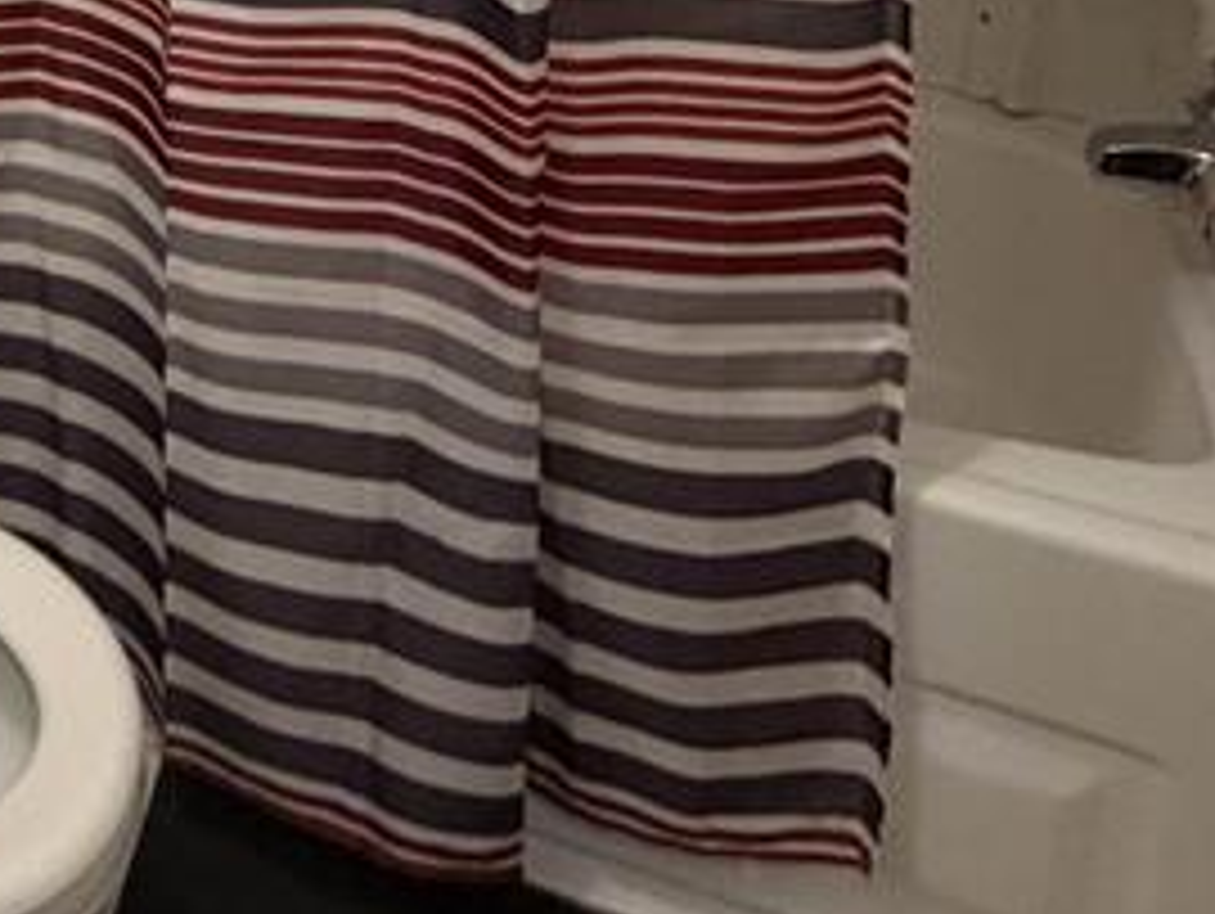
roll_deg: +0.3
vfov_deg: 21.4
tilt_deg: -11.0
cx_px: -140
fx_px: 1862
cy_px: -581
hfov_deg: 31.8
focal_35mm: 53
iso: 400
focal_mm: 2.22
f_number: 2.2
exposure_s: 1/60
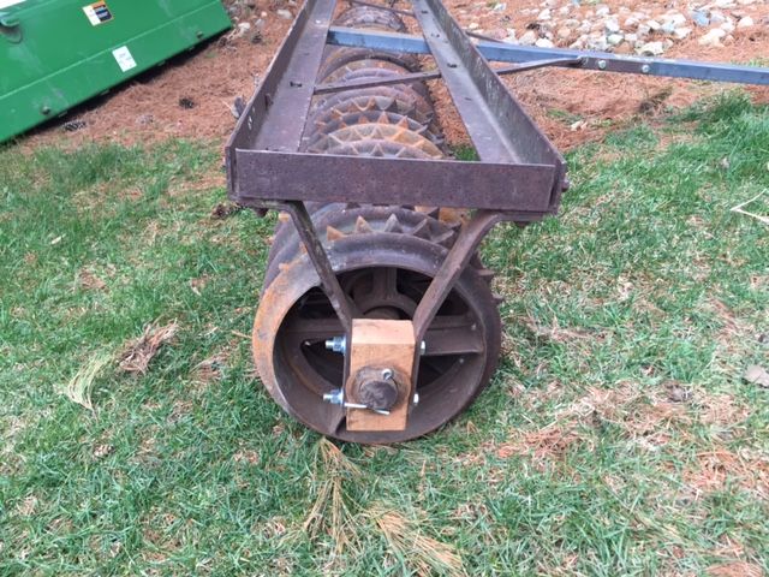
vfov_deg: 48.2
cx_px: 384
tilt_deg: -32.1
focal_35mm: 29
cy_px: 288
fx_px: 644
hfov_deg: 61.7
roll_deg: +12.3
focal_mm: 4.15
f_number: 2.2
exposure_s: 1/40
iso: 32
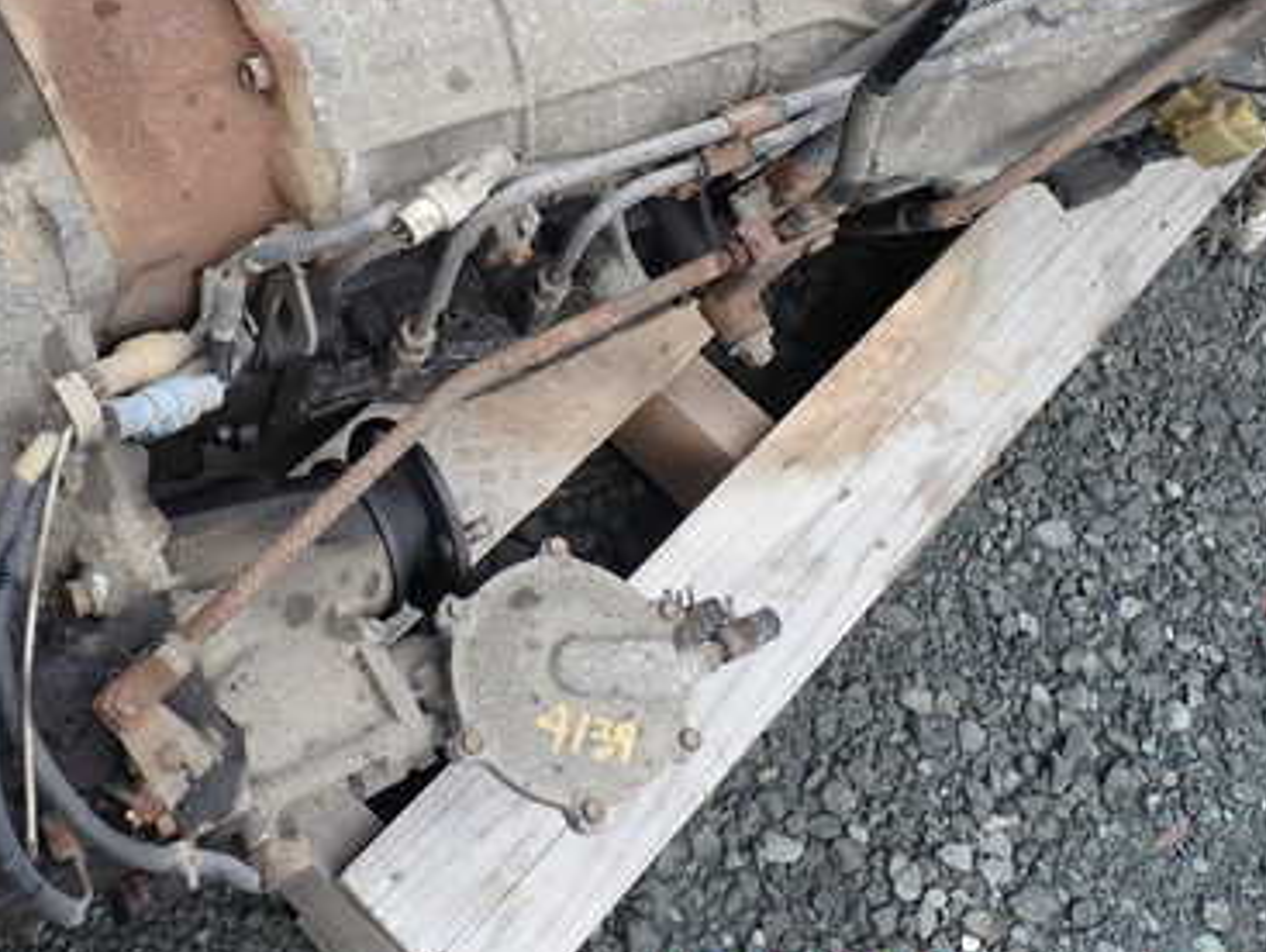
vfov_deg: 29.4
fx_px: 1794
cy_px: 262
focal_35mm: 49
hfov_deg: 38.4
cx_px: 411
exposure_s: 1/320
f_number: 3.2
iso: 100
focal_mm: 5.4
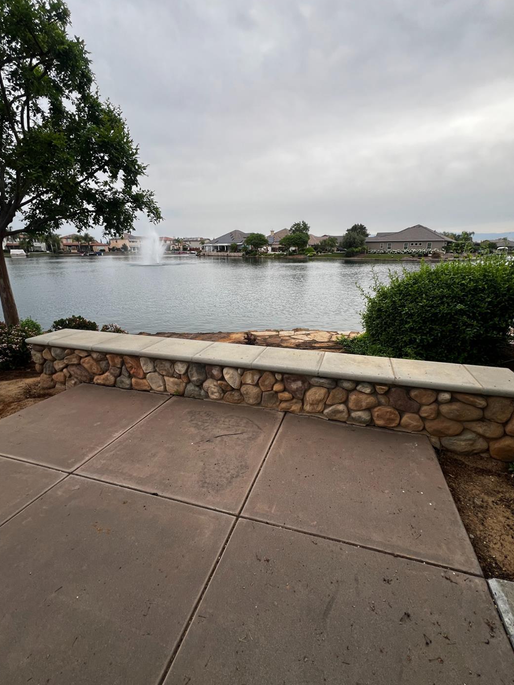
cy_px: 347
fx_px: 277
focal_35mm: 14
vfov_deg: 102.1
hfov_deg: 85.6
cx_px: 270
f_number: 1.8
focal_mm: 1.57
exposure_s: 1/99
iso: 32
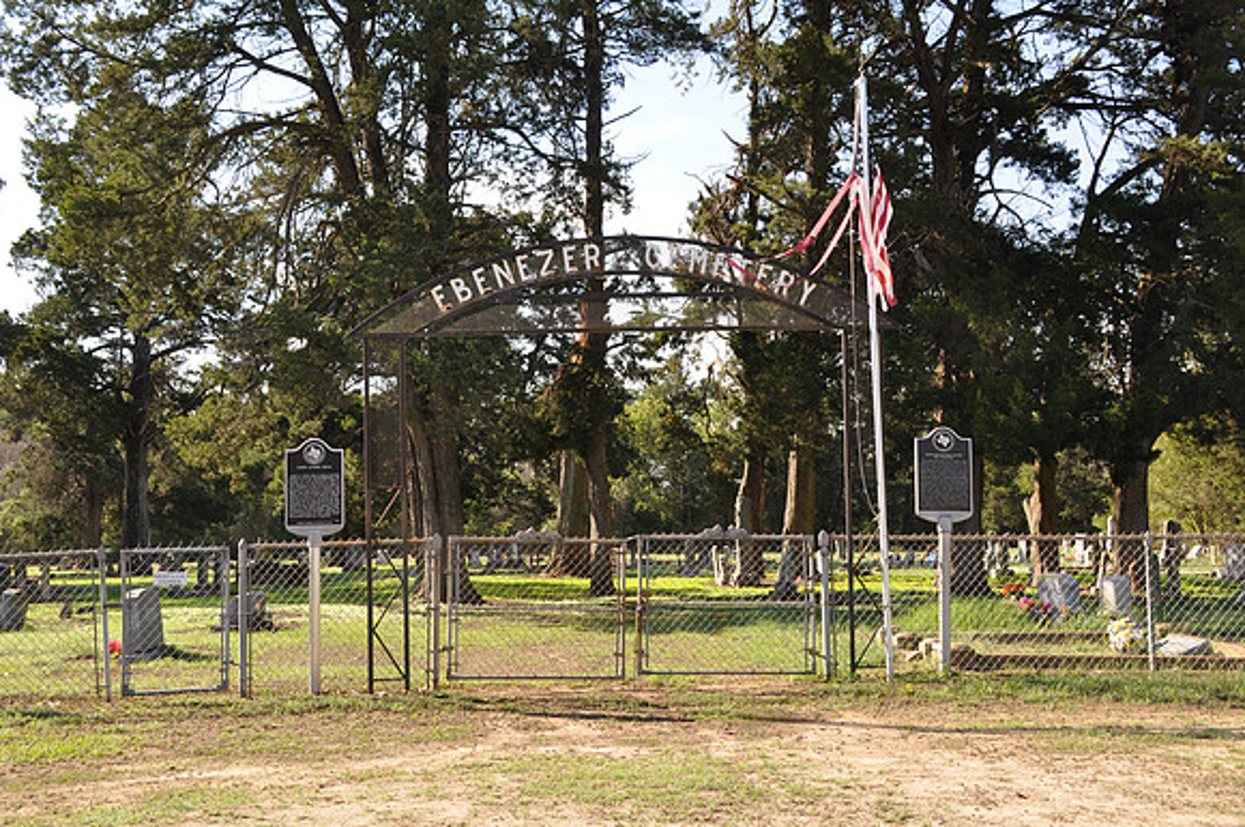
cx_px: 622
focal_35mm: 48
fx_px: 1658
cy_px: 414
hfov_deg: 41.2
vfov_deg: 28.0
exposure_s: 1/80
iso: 200
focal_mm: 32
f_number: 9
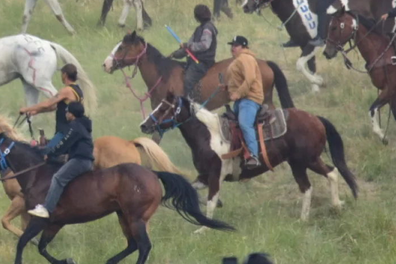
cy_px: -83
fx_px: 14222
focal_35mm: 1293
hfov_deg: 1.6
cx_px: -69
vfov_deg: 1.1
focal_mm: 300
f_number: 5.6
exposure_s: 1/800
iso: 320
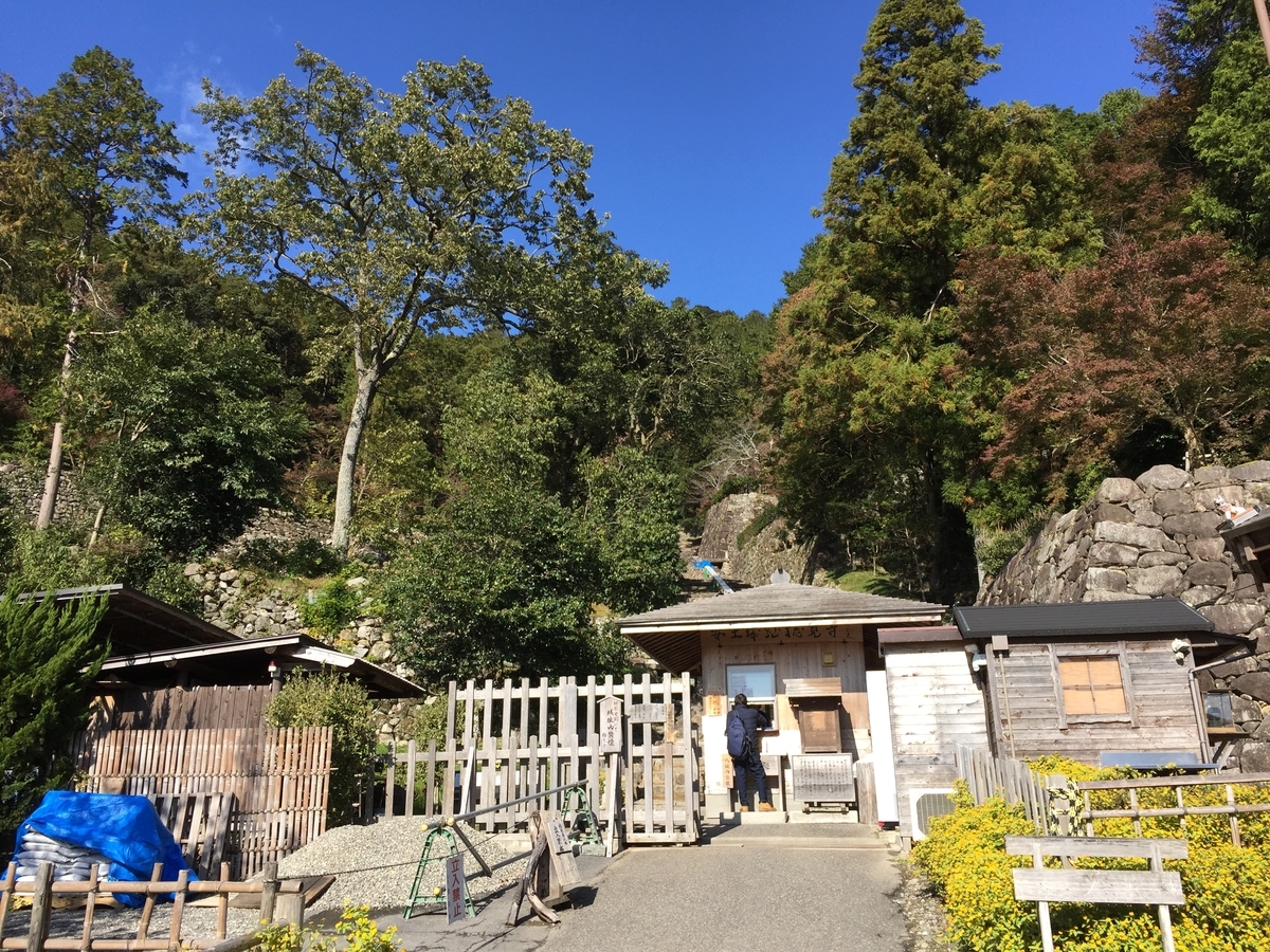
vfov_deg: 48.2
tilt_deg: +17.7
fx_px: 1064
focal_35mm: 29
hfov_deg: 61.7
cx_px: 635
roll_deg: -0.2
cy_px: 476
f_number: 2.2
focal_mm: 4.15
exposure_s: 1/1163
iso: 32
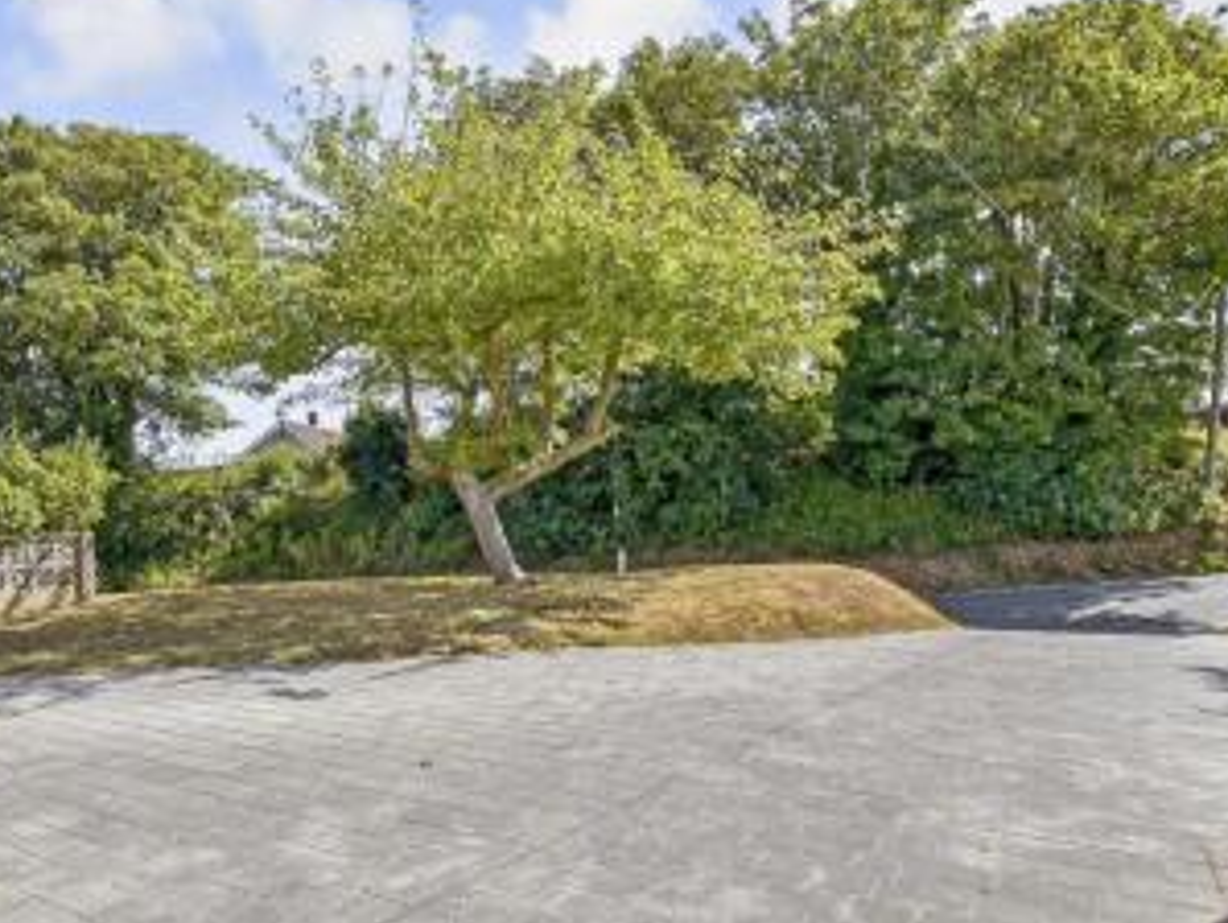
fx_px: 817
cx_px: 532
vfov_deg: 58.7
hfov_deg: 73.5
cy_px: 525
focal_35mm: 23
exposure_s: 1/250
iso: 160
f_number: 8
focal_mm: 10
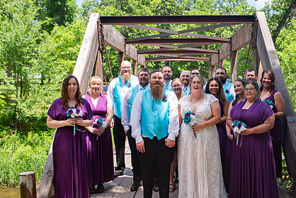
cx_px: 180
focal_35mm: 43
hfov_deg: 45.1
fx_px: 354
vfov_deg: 31.2
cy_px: 105
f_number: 5
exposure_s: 1/125
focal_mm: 31
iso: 80
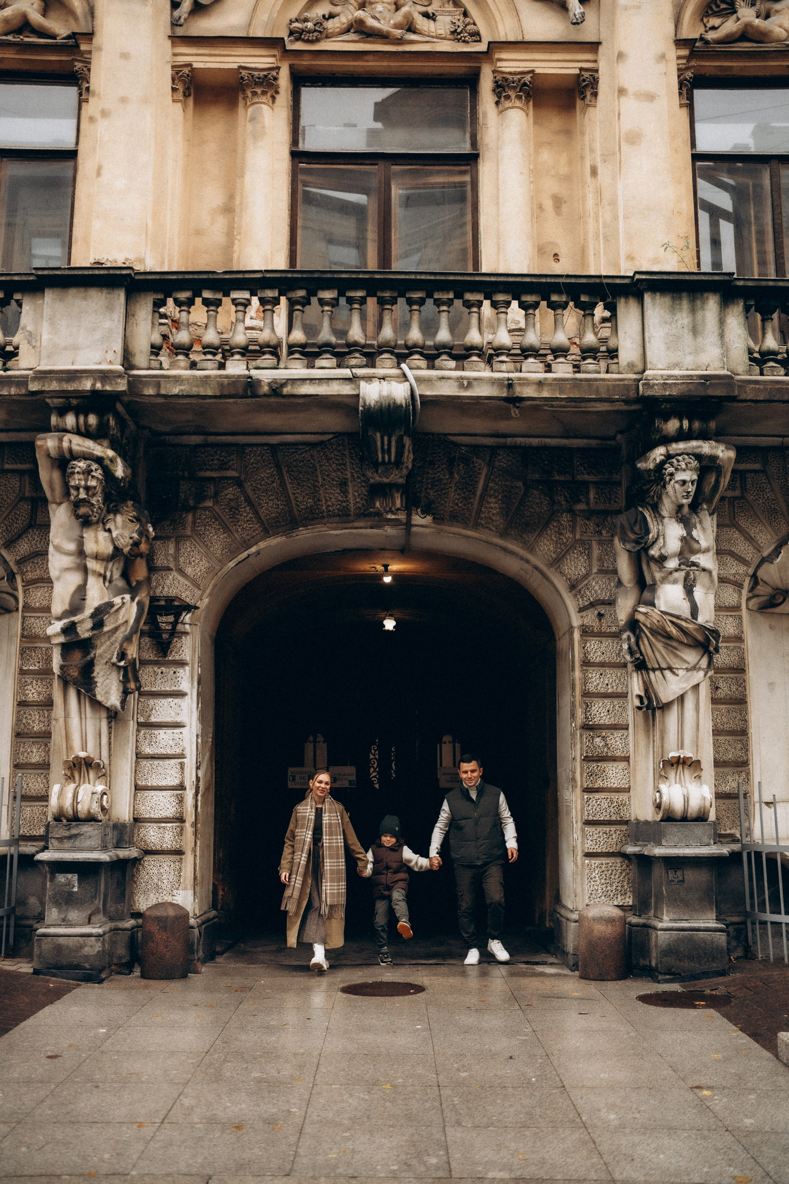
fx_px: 1151
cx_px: 394
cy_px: 592
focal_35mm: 35
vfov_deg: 54.4
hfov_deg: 37.9
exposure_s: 1/2500
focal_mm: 35
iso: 800
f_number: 1.4
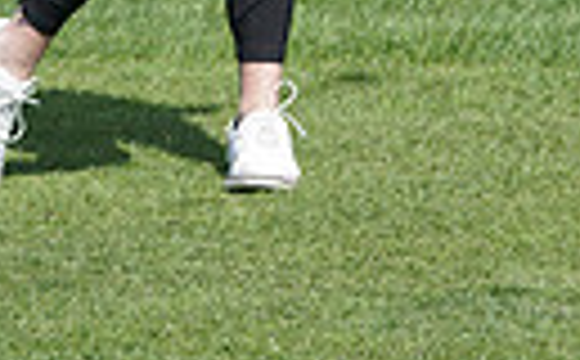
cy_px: -540
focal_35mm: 535
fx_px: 8438
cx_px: 270
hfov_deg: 3.9
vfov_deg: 2.4
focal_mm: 100
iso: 250
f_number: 4.5
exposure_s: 1/1250
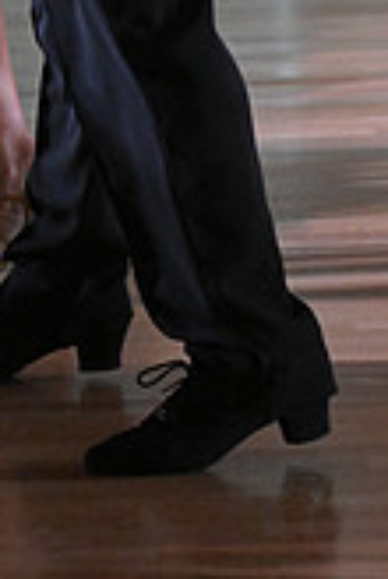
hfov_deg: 5.6
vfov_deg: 8.1
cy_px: -335
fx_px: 3976
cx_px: -104
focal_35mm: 247
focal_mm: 70
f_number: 4
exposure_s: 1/400
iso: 5000
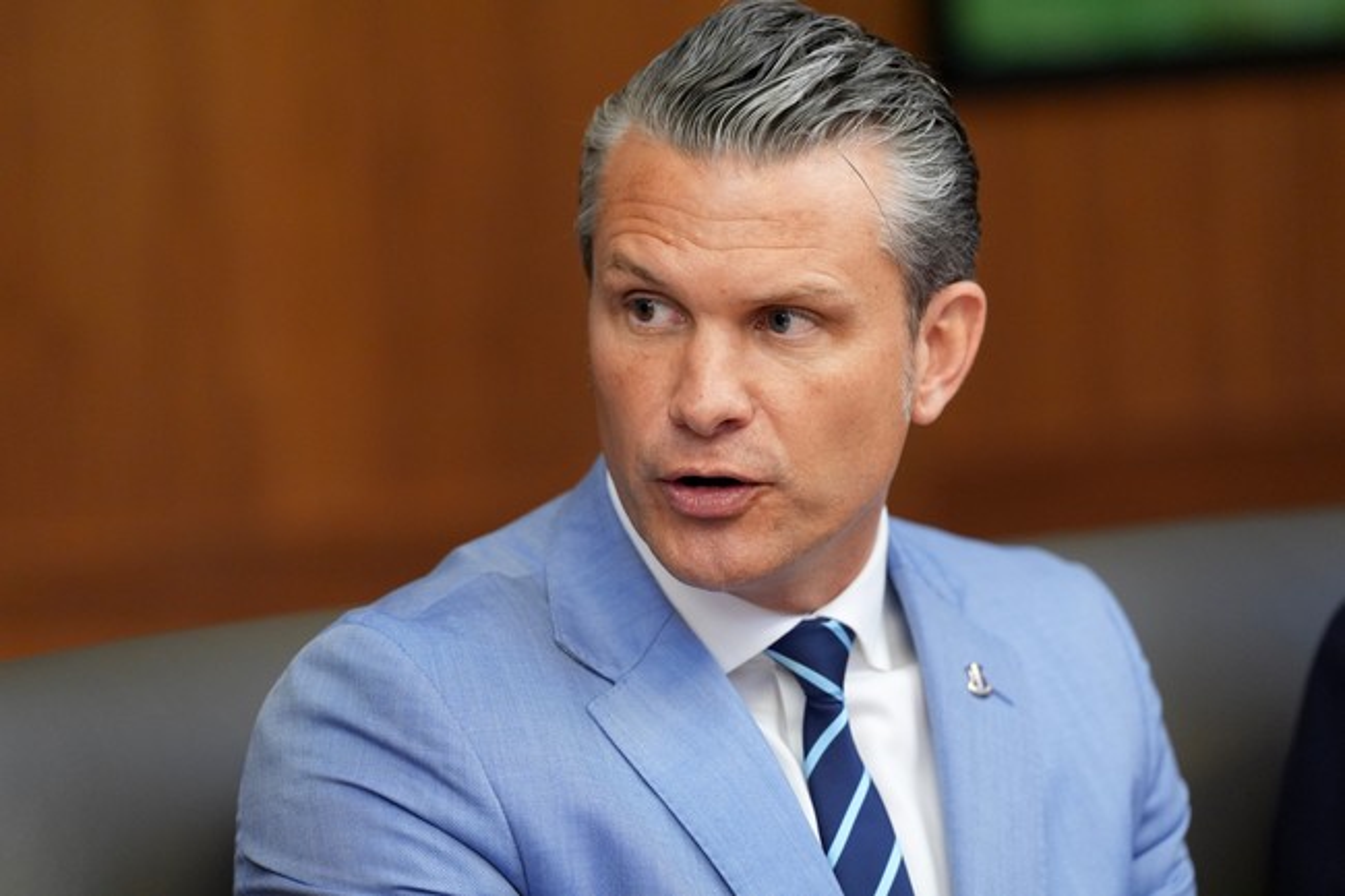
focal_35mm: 300
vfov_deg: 4.6
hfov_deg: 6.9
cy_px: 448
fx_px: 11205
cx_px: 672
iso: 2500
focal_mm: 300
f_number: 3.2
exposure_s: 1/320
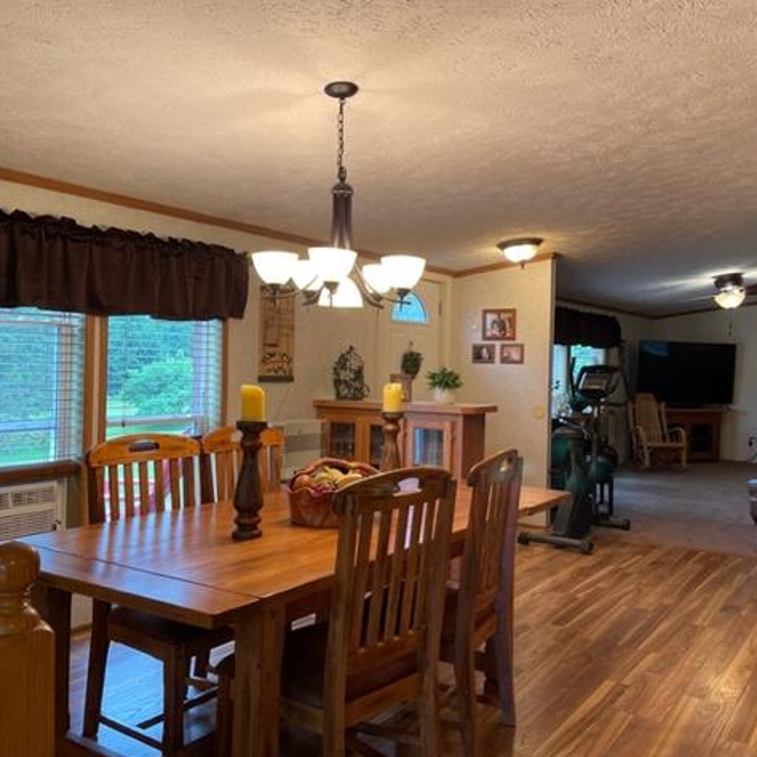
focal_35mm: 31
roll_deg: -2.4
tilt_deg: -0.6
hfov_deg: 52.3
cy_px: 377
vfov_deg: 52.5
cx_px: 441
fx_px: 767
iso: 80
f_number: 1.6
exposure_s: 1/60
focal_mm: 5.1
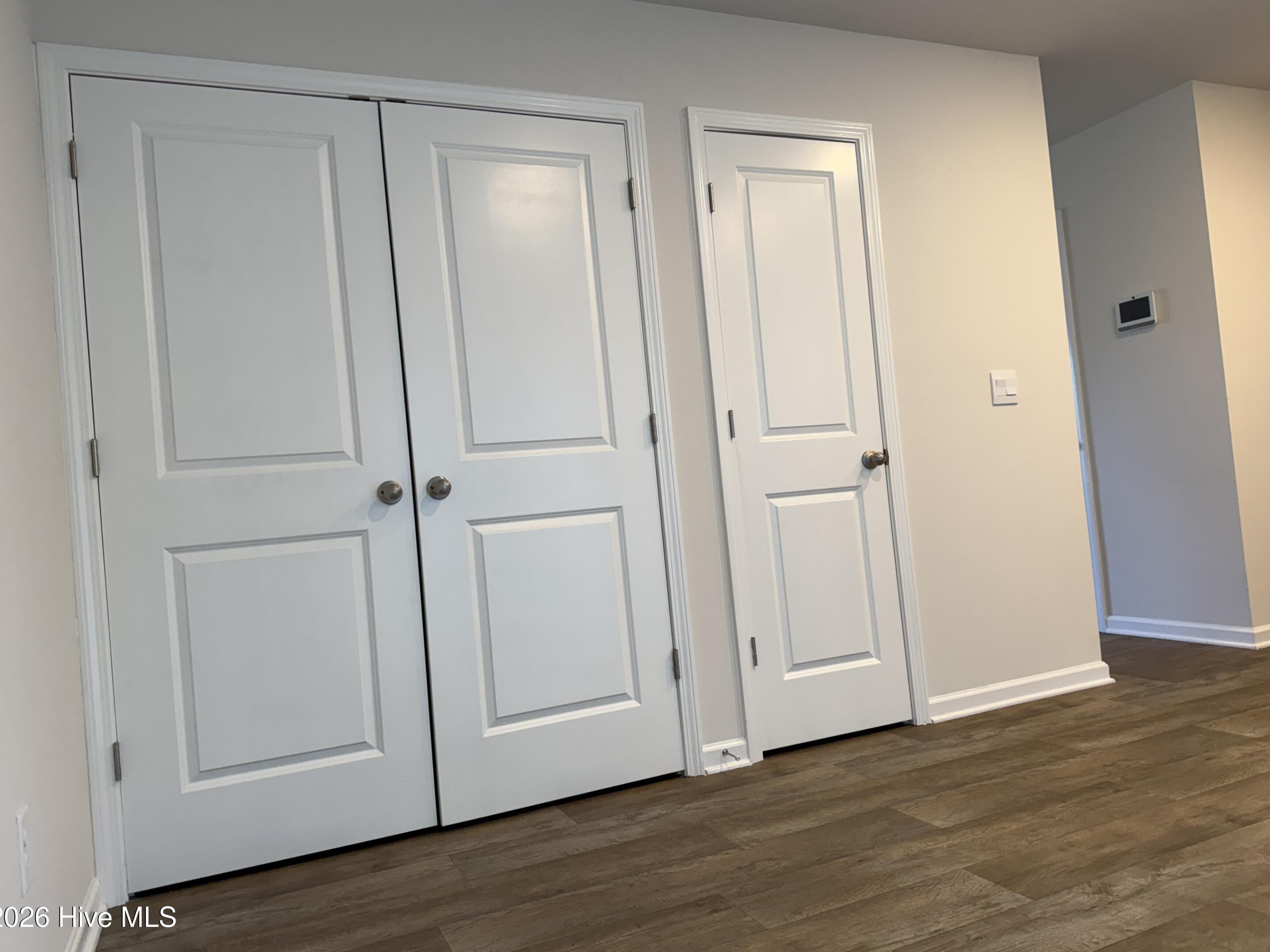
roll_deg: +4.8
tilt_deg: +2.4
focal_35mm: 25
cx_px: 627
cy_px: 467
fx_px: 917
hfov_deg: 69.4
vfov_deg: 54.9
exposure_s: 1/120
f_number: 1.78
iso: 160
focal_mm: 6.76
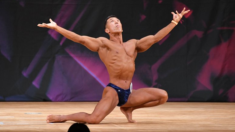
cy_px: 61
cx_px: 118
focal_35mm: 394
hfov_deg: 5.5
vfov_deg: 3.1
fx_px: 2455
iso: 3200
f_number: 5.6
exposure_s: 1/400
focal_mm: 250
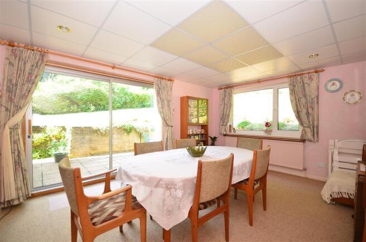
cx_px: 183
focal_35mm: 15
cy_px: 121
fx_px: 152
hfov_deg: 100.5
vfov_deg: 77.0
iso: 100
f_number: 4
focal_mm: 10
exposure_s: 1/20
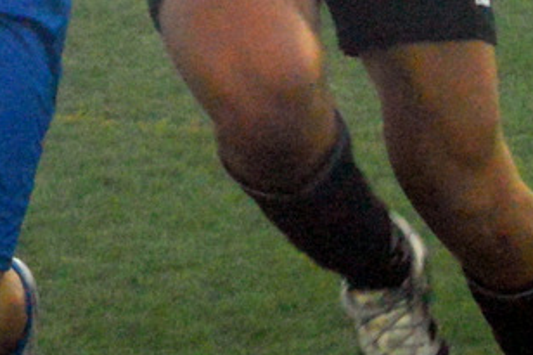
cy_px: -146
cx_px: -201
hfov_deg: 3.9
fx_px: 7783
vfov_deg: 2.6
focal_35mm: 526
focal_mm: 72
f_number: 9
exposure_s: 1/400
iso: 6400
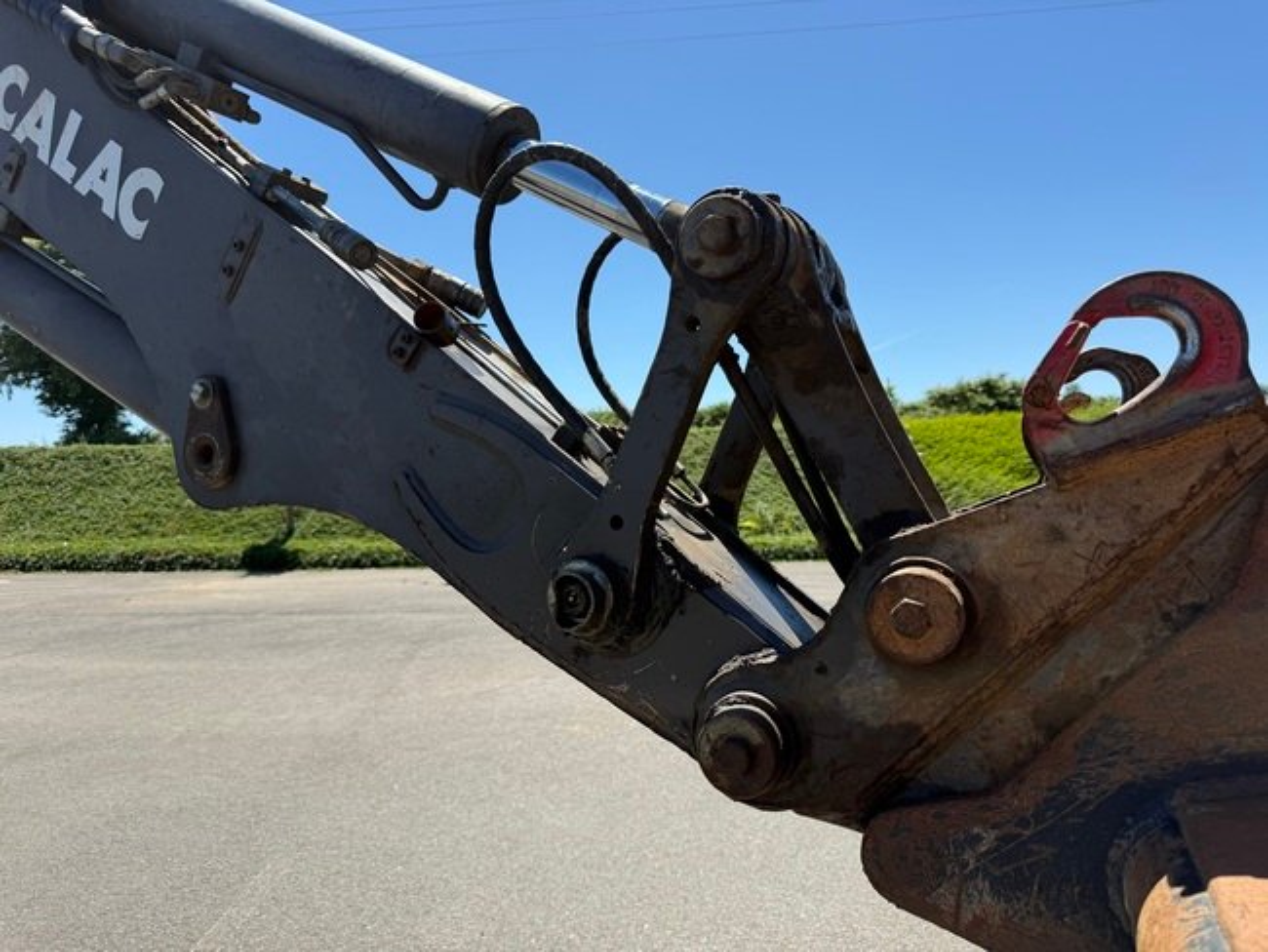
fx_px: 879
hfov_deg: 71.6
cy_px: 476
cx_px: 634
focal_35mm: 24
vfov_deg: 56.8
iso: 80
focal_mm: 6.76
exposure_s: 1/3584
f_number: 1.78
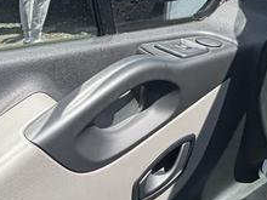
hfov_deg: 32.8
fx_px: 440
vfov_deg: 24.3
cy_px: 206
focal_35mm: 57
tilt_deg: -46.6
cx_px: 52
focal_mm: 2.22
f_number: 2.2
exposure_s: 1/1034
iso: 64
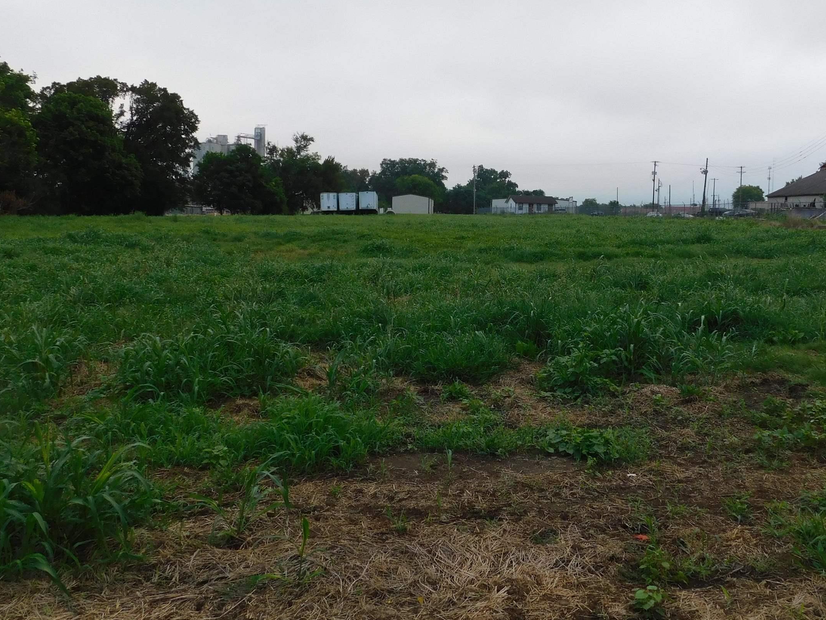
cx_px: 505
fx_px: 787
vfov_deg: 42.8
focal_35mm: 33
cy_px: 263
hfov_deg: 54.9
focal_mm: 4
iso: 125
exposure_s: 1/250
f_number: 3
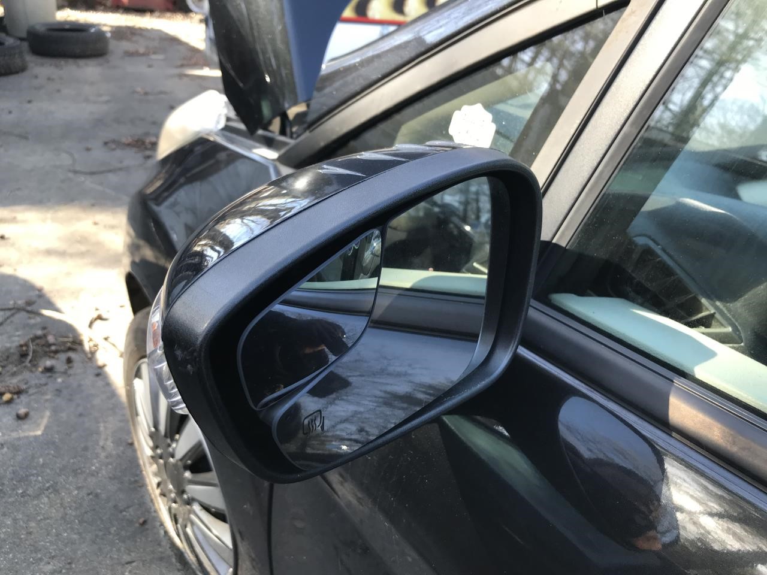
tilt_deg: -29.7
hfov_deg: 63.4
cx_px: 384
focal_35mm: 28
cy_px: 288
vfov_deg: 49.7
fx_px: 620
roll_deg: -5.9
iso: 25
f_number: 1.8
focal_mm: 3.99
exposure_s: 1/90
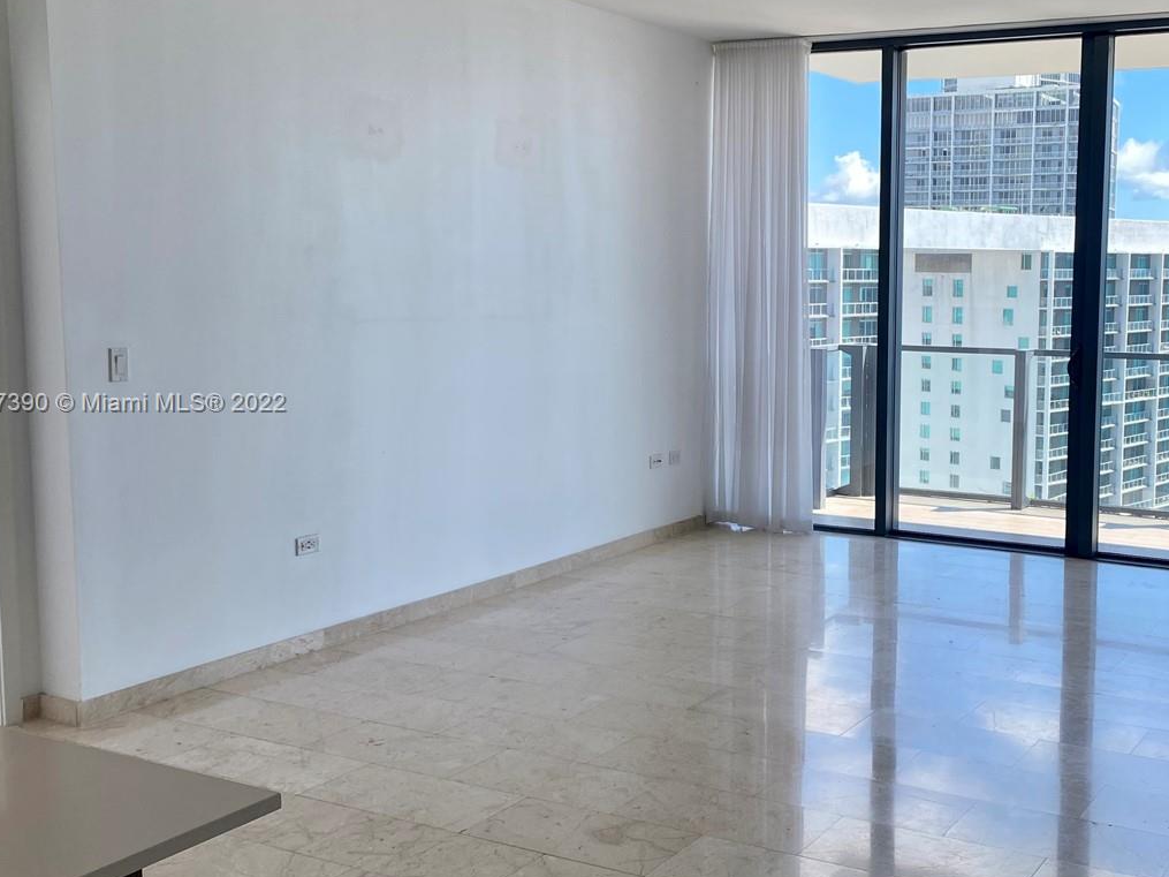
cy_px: 405
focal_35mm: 41
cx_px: 838
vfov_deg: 35.1
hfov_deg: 44.6
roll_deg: -0.4
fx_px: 1384
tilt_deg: -4.7
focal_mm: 4.25
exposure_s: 1/200
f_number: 1.8
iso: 32
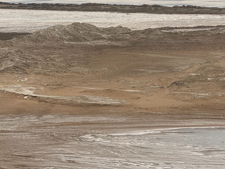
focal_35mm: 226
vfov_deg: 6.6
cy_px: 25
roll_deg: +0.8
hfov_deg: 8.7
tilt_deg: -2.1
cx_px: 201
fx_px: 1469
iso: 50
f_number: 2.8
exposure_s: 1/339
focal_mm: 15.66
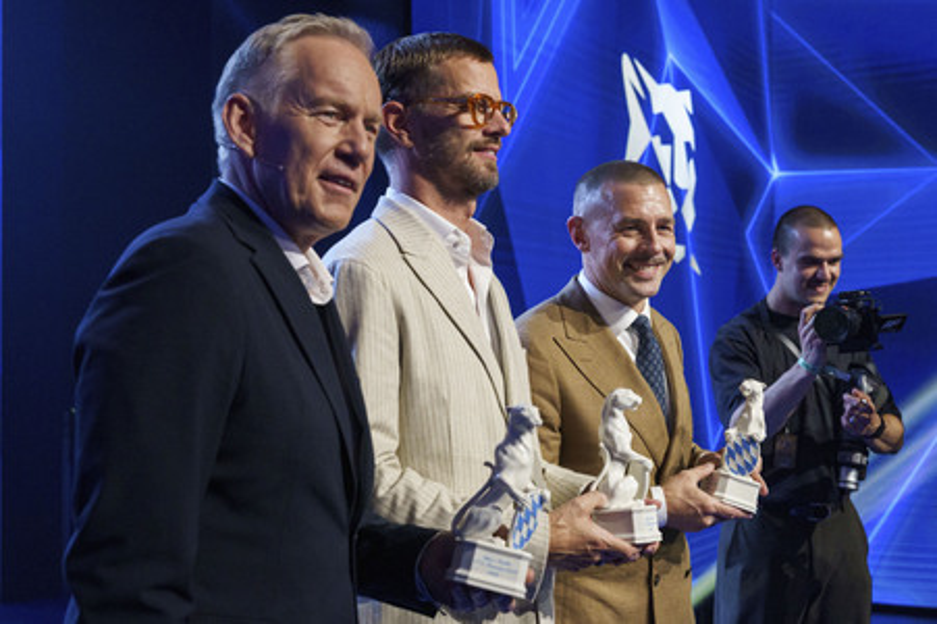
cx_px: 468
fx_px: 1300
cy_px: 312
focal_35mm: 50
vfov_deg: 27.0
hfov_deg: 39.6
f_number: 5.6
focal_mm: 50
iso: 10000
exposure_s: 1/200
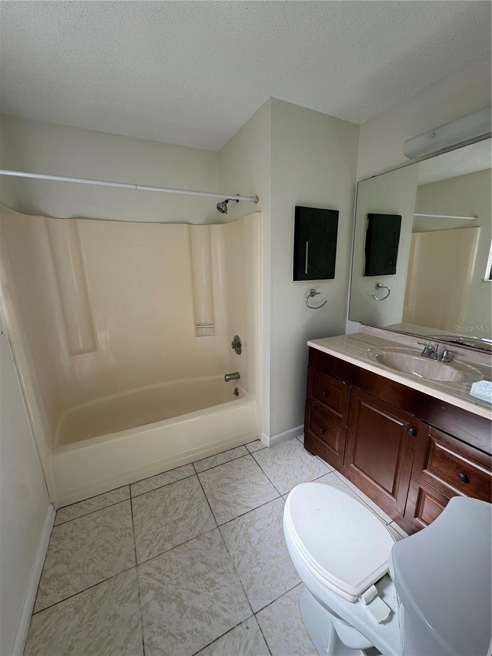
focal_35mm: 14
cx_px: 246
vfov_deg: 102.1
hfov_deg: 85.7
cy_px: 328
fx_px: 265
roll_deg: +2.3
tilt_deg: -13.1
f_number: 2.2
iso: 40
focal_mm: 2.22
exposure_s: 1/235
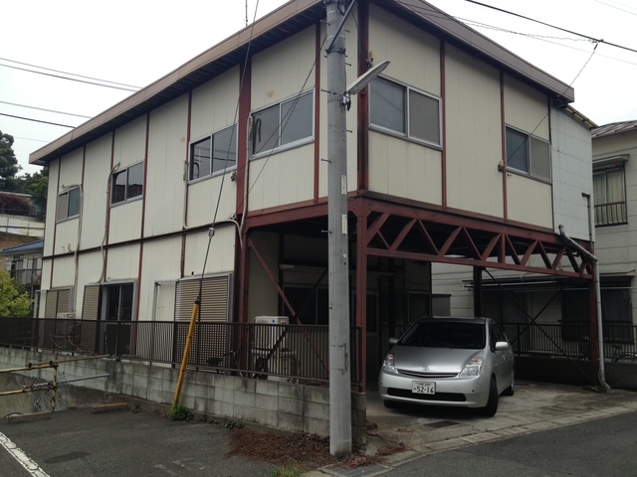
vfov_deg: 40.7
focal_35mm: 35
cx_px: 318
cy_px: 238
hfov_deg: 52.6
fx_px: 644
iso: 50
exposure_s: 1/1042
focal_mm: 4.28
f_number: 2.4
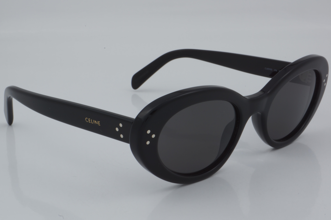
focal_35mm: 75
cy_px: 110
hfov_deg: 27.0
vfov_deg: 18.2
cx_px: 166
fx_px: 690
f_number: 32
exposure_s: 1/4
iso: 100
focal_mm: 50
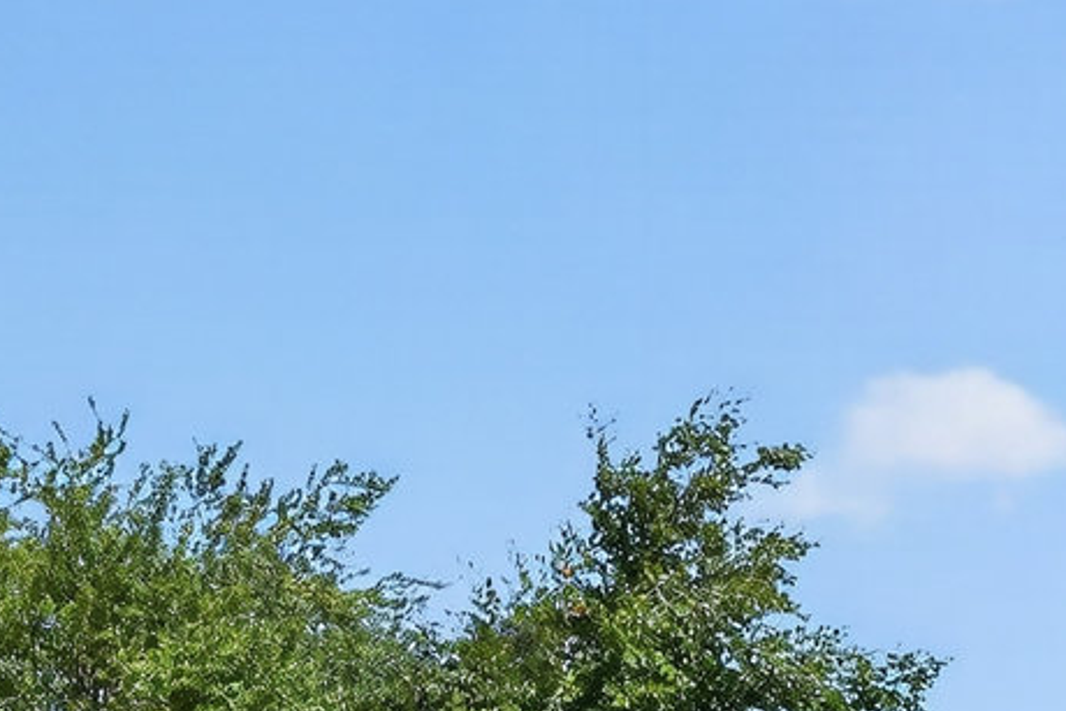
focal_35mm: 128
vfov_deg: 10.0
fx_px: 3791
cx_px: 839
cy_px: 1397
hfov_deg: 15.9
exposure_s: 1/640
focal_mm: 23
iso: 400
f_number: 8
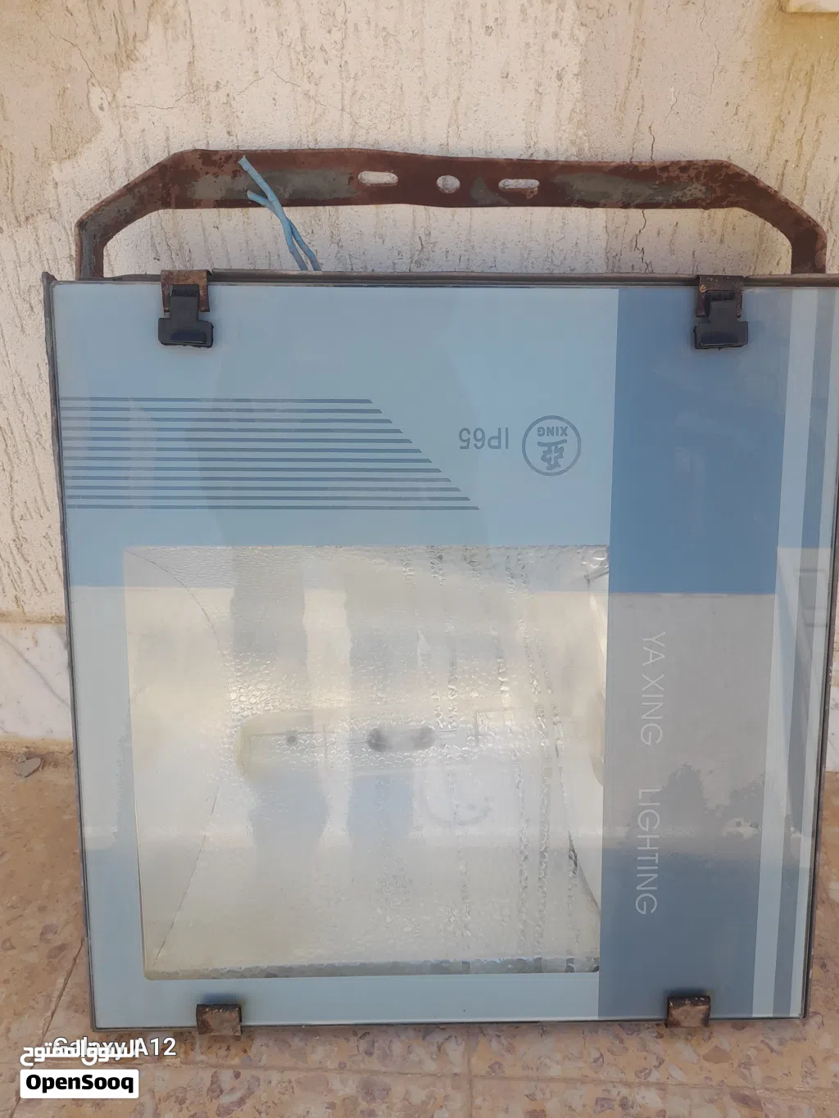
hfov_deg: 54.9
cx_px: 420
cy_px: 559
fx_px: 808
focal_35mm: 25
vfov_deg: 69.4
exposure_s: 1/213
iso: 20
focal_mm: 4.6
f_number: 2
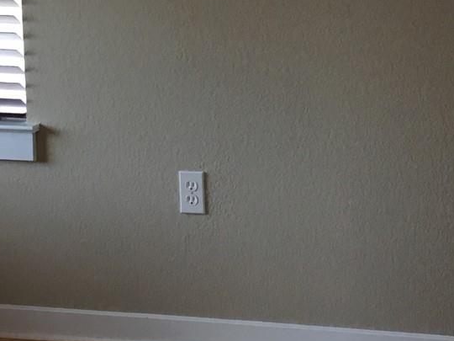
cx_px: 457
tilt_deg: -7.4
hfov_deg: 17.5
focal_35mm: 110
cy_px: -40
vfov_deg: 13.2
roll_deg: -0.8
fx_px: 1443
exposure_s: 1/30
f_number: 2.2
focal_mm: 4.15
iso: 40
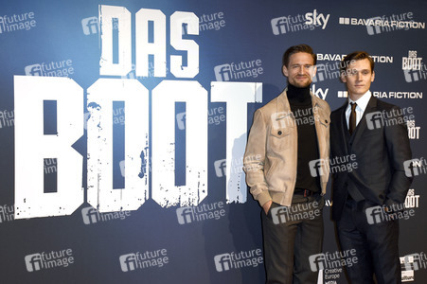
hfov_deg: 31.9
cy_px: 142
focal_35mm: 63
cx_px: 214
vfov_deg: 21.5
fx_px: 747
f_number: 6.3
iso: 500
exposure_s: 1/160
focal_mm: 42
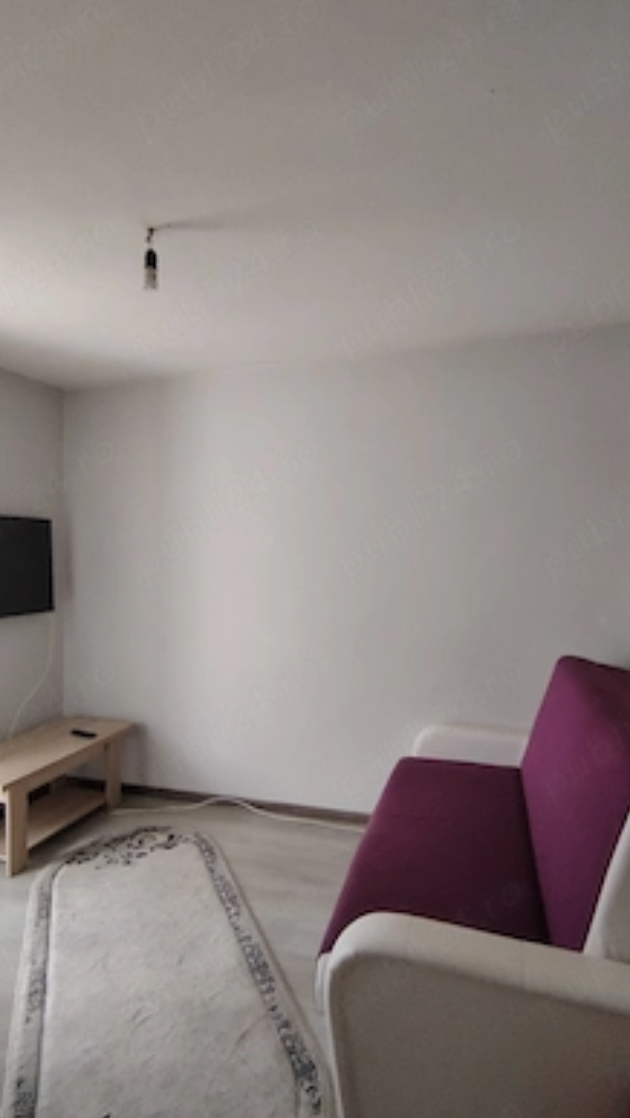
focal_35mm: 18
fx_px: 534
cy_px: 555
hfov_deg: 61.1
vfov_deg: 92.6
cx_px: 327
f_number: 2.2
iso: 455
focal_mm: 1.42
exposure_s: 1/50
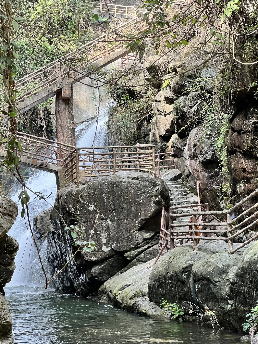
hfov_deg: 16.2
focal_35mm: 91
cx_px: 109
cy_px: 157
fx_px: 904
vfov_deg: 21.5
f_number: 2.8
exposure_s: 1/99
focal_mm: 9
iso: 50
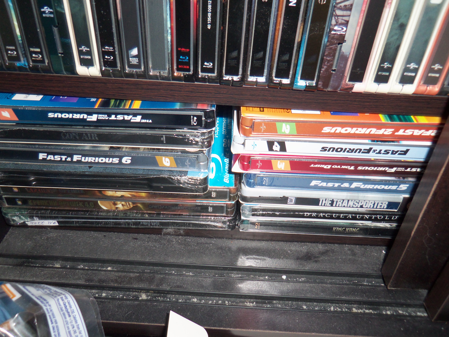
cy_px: 168
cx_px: 224
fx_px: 363
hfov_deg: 63.4
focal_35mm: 28
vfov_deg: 49.7
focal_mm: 5.1
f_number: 3.9
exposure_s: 1/40
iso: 100
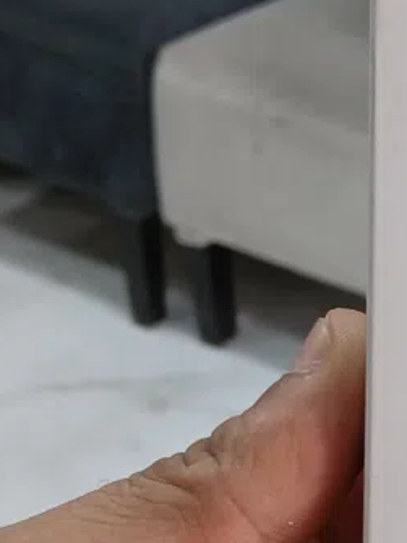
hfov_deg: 12.8
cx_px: 704
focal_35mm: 106
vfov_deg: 18.5
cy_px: 385
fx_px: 1663
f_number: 1.8
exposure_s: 1/50
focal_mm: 3.98
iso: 32
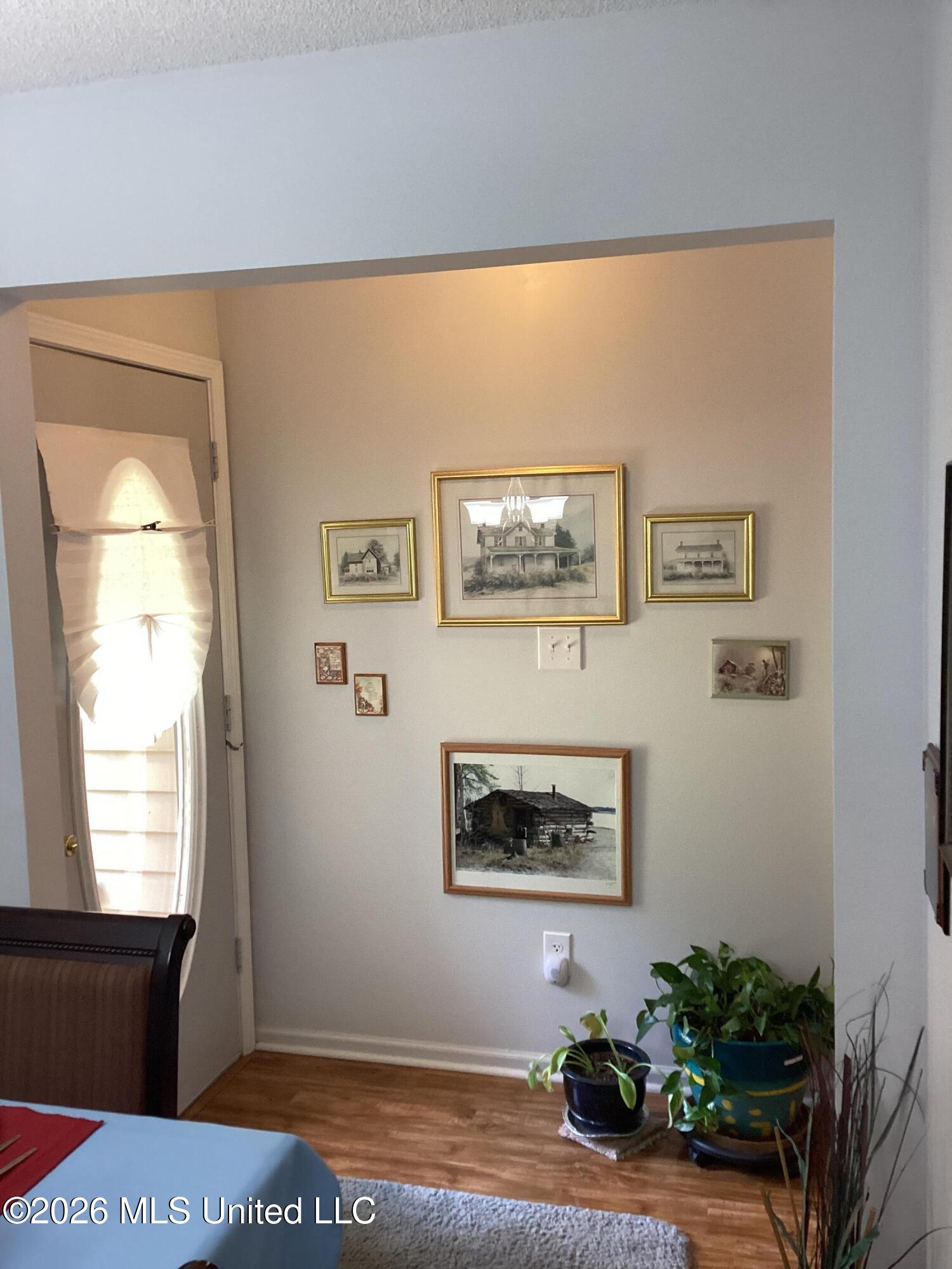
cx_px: 476
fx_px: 1137
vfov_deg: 58.4
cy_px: 634
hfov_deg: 45.4
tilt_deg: -6.6
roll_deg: +0.6
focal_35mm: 31
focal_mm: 3.3
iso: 200
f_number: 2.4
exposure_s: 1/60
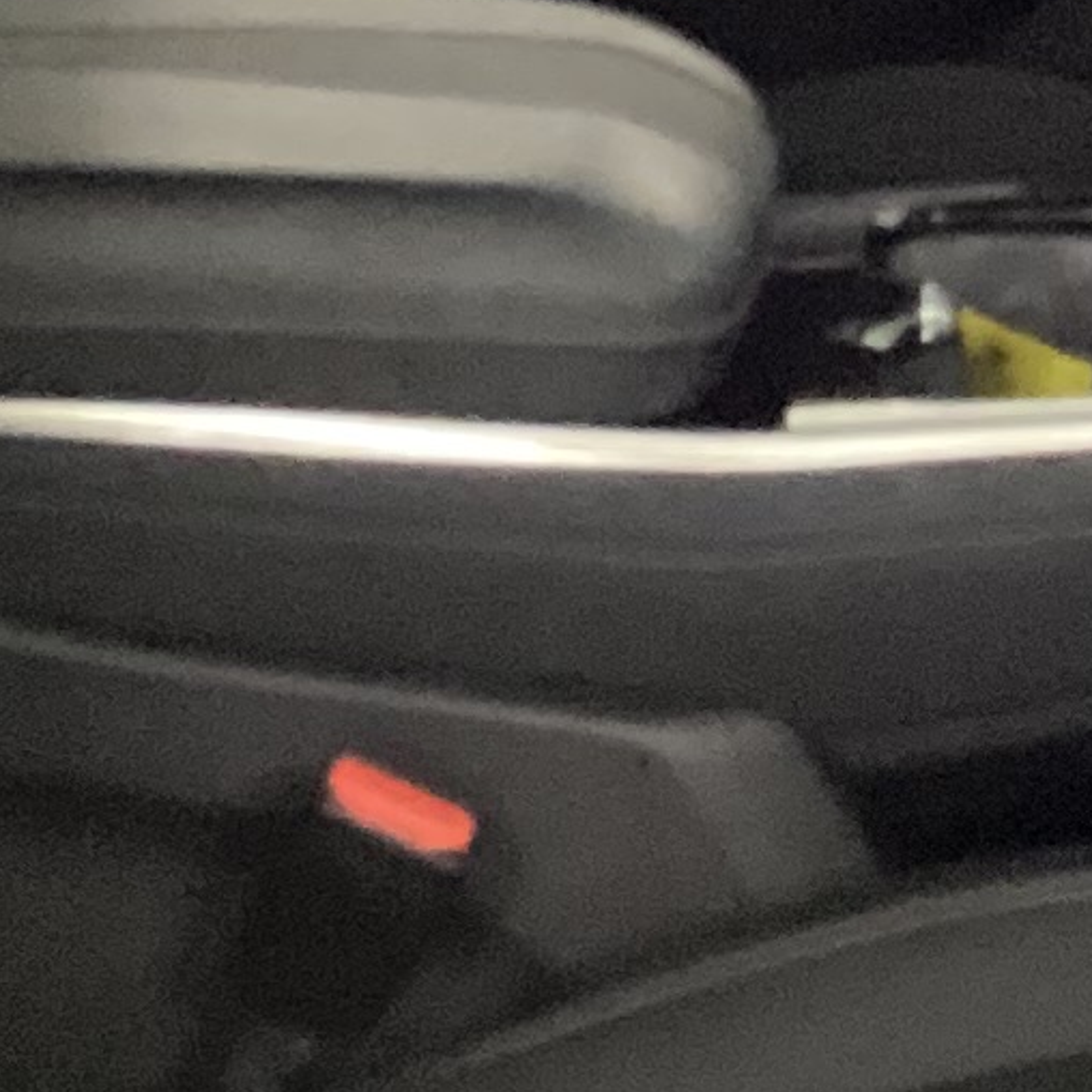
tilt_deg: -20.9
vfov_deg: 9.9
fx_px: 6282
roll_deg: +1.4
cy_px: 329
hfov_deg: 9.9
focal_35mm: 176
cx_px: 1118
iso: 640
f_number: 2.4
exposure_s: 1/17
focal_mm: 3.3
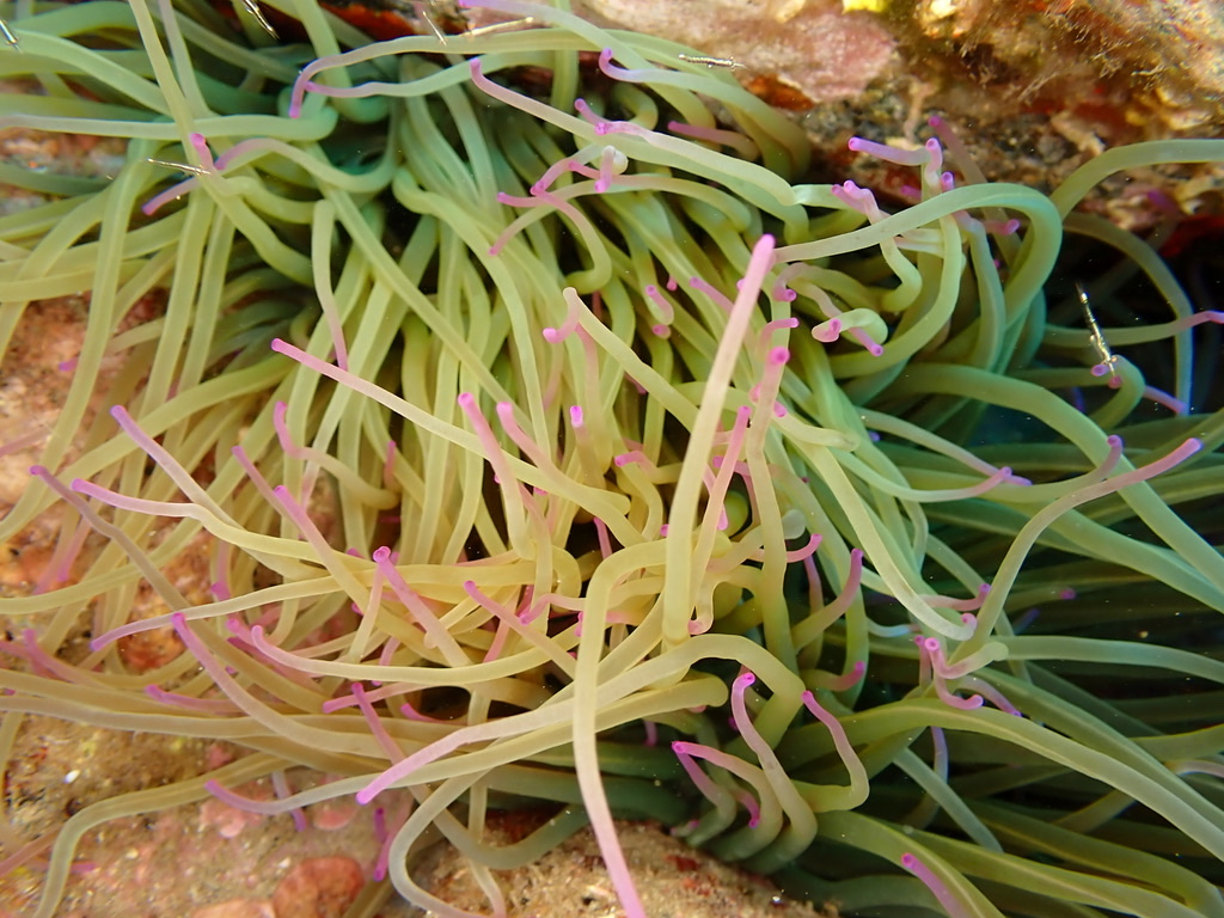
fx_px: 1061
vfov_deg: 46.8
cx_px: 612
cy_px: 459
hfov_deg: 60.0
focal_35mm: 30
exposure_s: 1/125
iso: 100
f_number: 3.2
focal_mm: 5.4
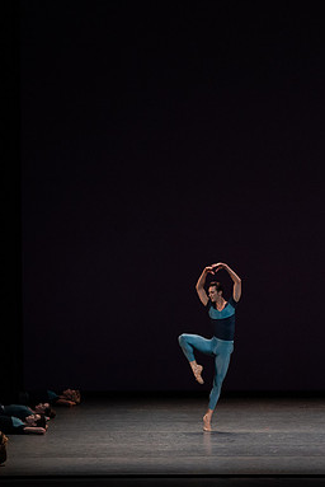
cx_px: 251
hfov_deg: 6.2
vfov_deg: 9.3
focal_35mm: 221
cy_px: 244
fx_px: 2987
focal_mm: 146
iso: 5000
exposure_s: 1/400
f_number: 8
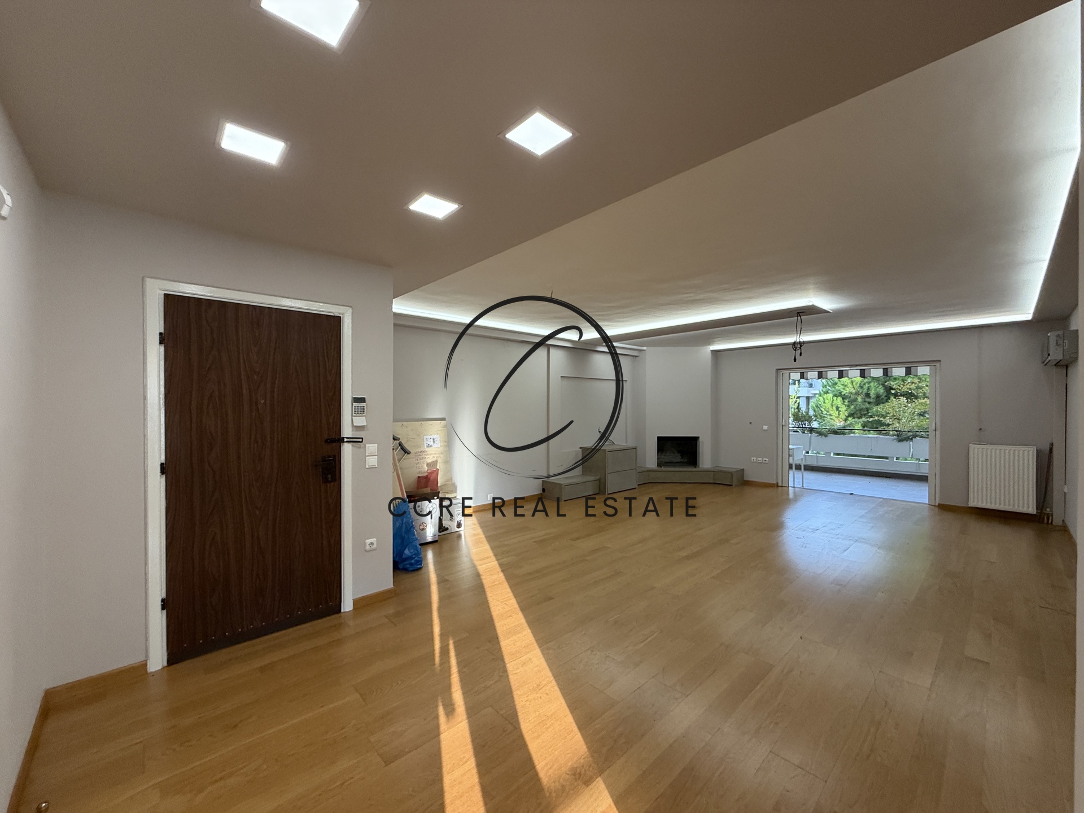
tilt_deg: -1.5
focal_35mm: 14
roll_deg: -0.3
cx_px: 542
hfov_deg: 102.1
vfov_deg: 85.7
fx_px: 438
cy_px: 406
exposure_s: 1/108
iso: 250
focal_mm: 2.22
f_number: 2.2
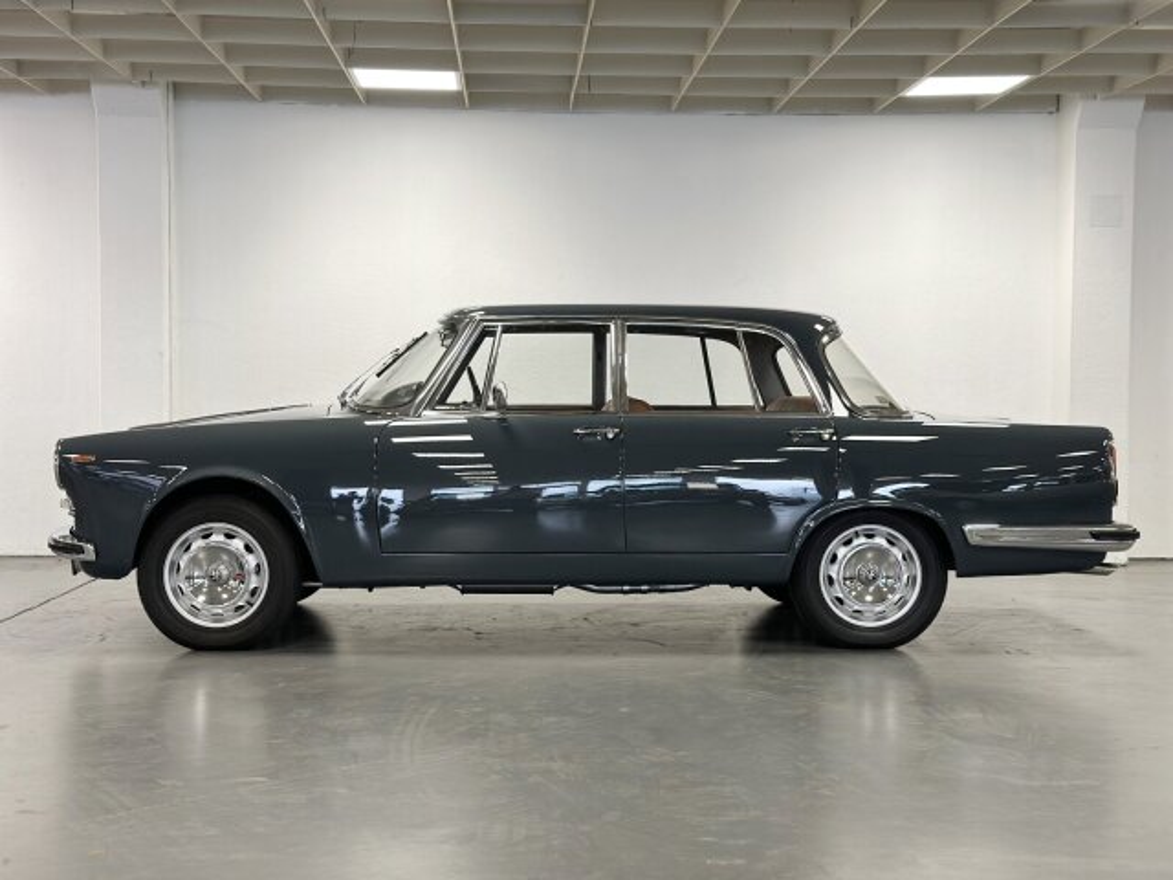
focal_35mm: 48
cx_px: 586
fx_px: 1627
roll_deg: -0.3
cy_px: 440
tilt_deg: -2.5
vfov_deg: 30.3
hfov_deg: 39.7
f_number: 1.78
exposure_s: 1/100
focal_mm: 6.86
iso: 160
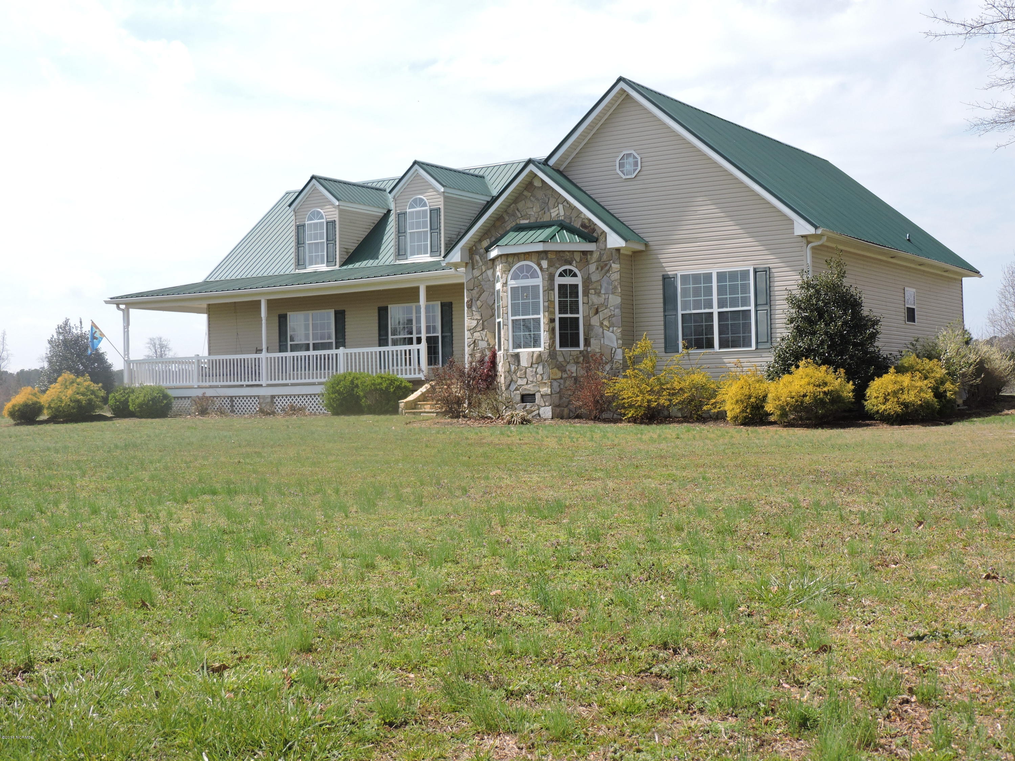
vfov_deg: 30.9
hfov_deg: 40.4
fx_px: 1378
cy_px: 380
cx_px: 508
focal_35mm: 47
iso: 100
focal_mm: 8.4
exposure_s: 1/800
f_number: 3.5
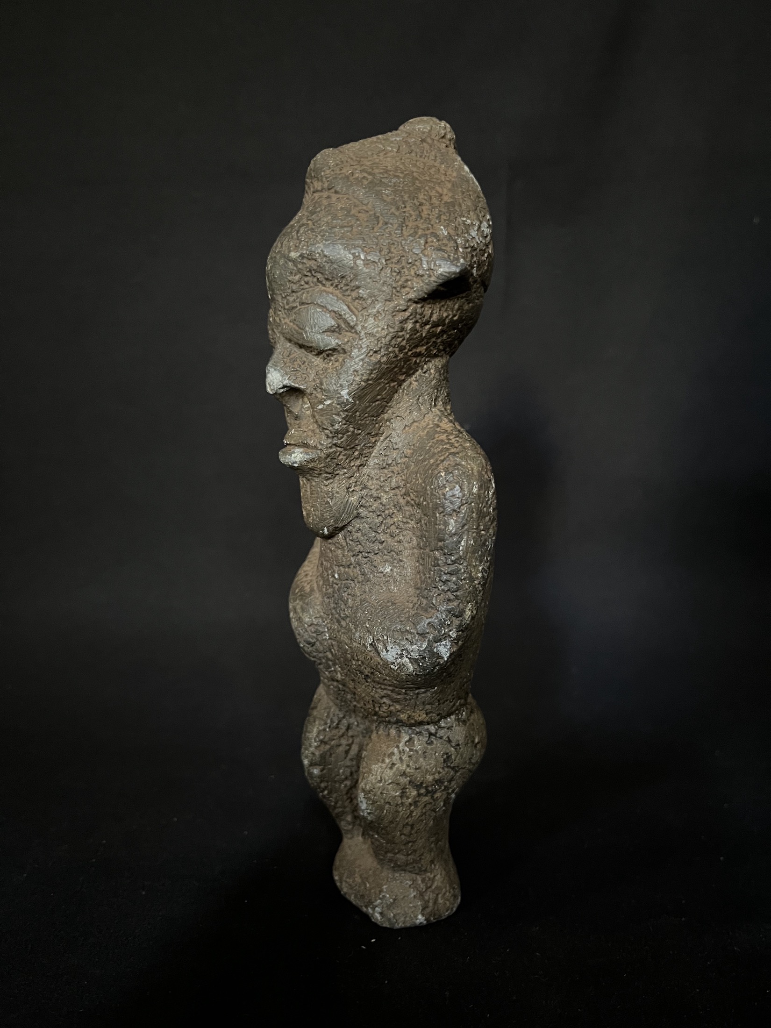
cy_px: 514
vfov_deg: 67.3
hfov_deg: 53.1
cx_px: 386
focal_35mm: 26
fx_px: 772
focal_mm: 5.1
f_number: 1.6
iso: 1000
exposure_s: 1/30
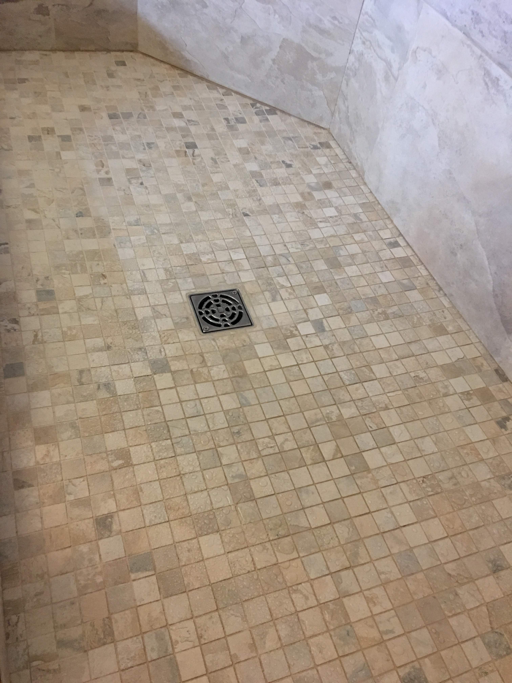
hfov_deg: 48.2
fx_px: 572
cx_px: 256
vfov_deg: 61.7
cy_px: 342
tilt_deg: -48.4
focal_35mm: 29
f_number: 2.2
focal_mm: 4.15
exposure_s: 1/4
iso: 80
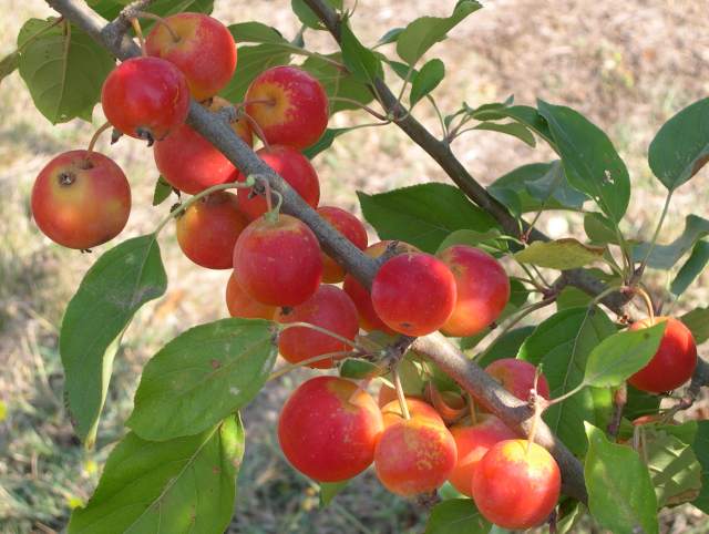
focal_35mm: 82
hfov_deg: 23.8
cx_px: 354
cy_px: 267
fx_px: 1682
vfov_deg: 18.0
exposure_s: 1/217
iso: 100
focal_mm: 17.4
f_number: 4.1
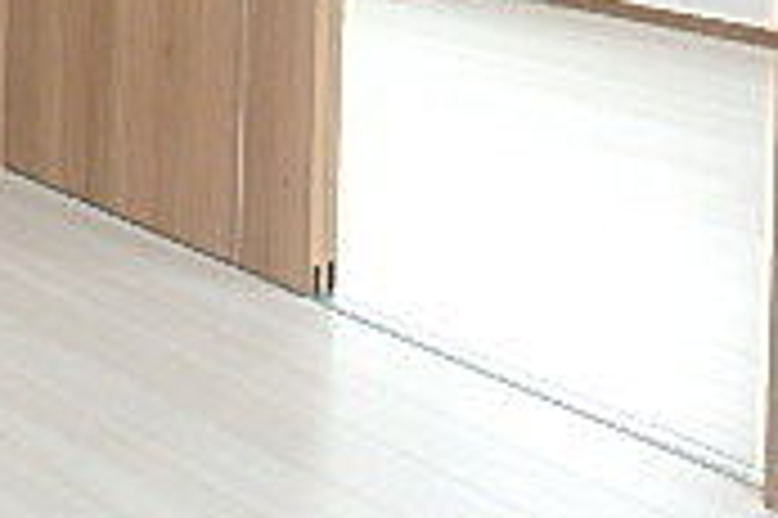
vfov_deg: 15.3
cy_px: -311
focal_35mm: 81
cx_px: -405
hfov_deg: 21.0
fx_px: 1749
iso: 200
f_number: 3.5
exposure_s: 1/50
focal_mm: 3.7
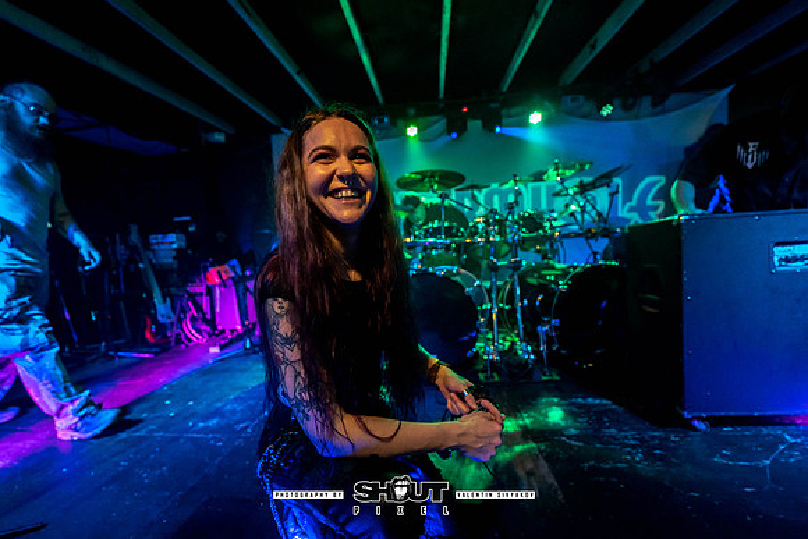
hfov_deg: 104.2
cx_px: 404
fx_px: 314
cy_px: 270
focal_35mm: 14
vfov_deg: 81.2
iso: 3200
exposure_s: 1/200
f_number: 2.8
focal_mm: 14
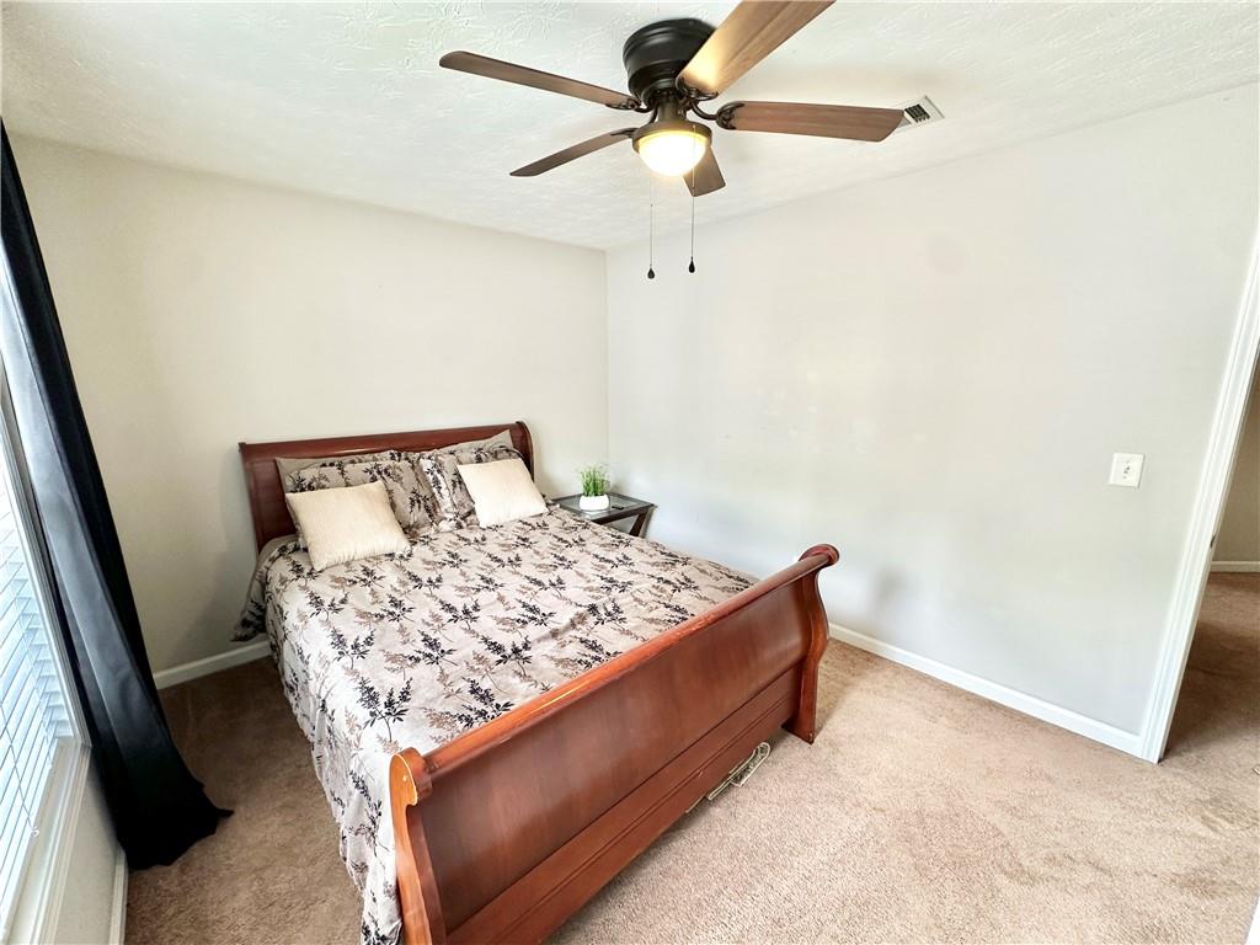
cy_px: 472
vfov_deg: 85.7
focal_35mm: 14
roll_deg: -0.6
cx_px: 630
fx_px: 510
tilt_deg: -11.5
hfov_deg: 102.1
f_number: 2.2
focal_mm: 2.22
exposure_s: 1/60
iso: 160
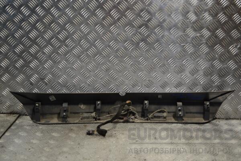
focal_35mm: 48
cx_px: 120
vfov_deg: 28.1
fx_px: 321
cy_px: 80
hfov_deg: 41.1
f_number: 4.8
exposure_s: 1/30
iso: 110
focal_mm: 32
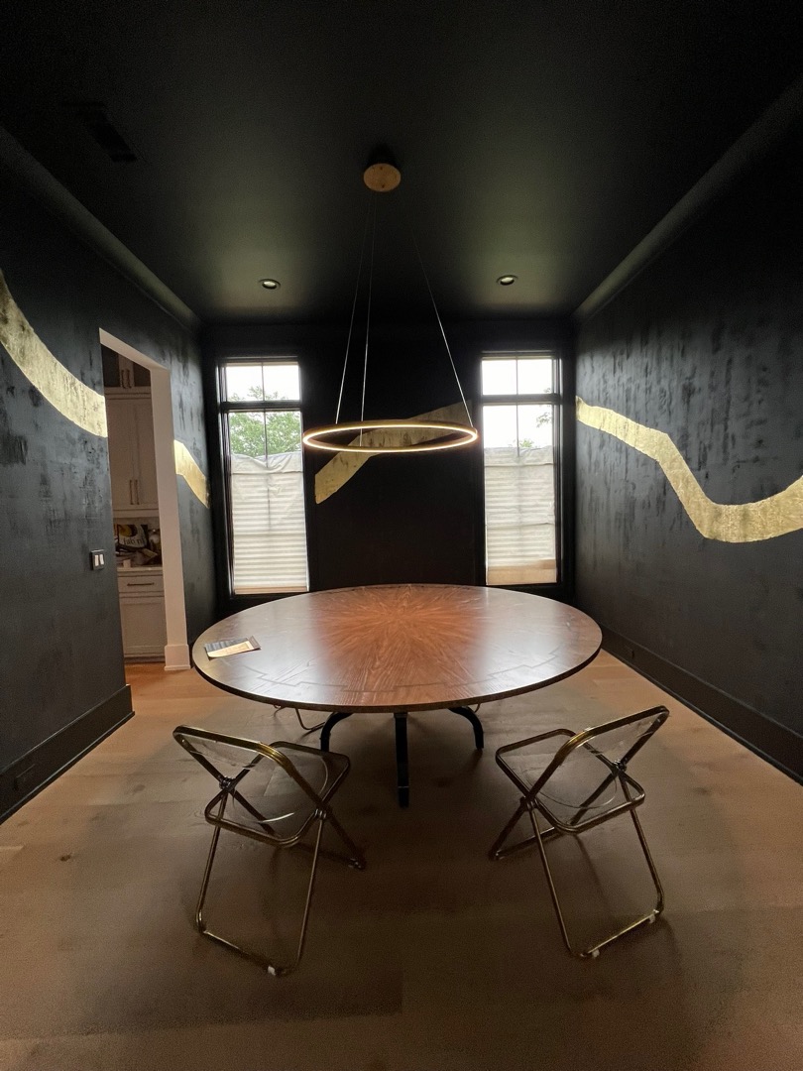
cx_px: 402
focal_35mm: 13
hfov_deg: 89.9
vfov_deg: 106.2
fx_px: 402
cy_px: 536
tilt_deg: -3.2
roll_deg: +2.6
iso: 160
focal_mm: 1.57
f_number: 1.8
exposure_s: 1/100
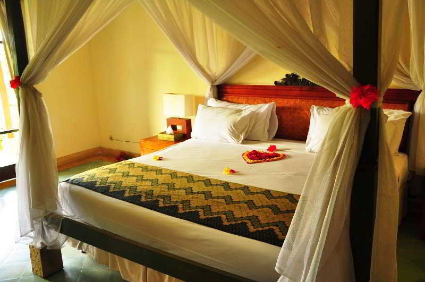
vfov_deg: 41.6
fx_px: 371
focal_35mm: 32
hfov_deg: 59.6
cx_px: 212
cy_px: 141
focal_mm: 21
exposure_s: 1/8
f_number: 4
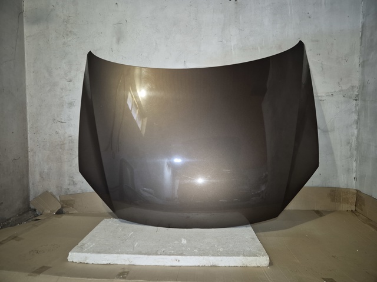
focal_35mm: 23
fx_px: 250
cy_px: 141
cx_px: 188
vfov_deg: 58.8
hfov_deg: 74.0
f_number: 1.8
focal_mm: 5.4
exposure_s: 1/20
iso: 160
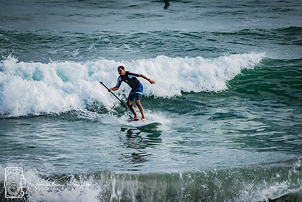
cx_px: 151
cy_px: 101
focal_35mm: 336
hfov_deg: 6.1
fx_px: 2819
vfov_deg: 4.1
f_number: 5.6
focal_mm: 220
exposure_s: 1/2000
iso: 200
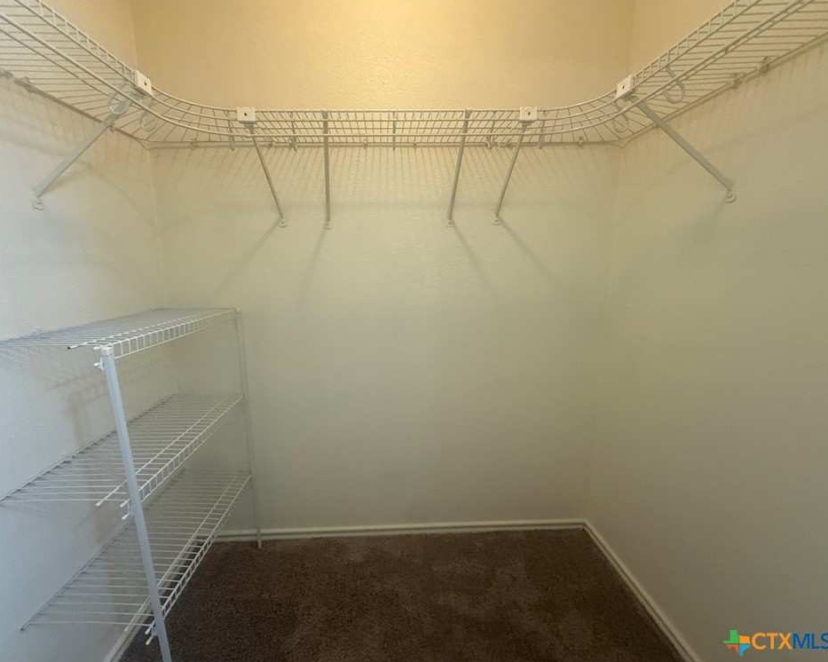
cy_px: 333
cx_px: 398
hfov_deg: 96.8
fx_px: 368
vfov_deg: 84.0
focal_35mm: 15
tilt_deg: -8.8
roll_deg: +0.4
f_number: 2.2
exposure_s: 1/60
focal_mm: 2.22
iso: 400
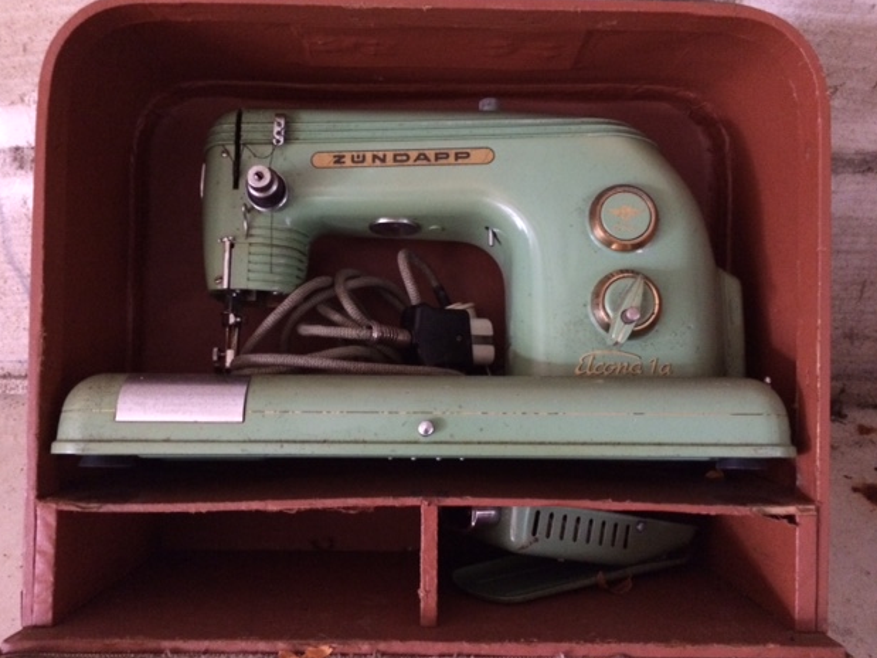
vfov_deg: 46.8
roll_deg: -0.6
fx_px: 760
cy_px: 330
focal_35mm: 30
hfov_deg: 60.0
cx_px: 443
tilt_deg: -33.2
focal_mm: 4.15
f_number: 2.2
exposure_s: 1/15
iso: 400
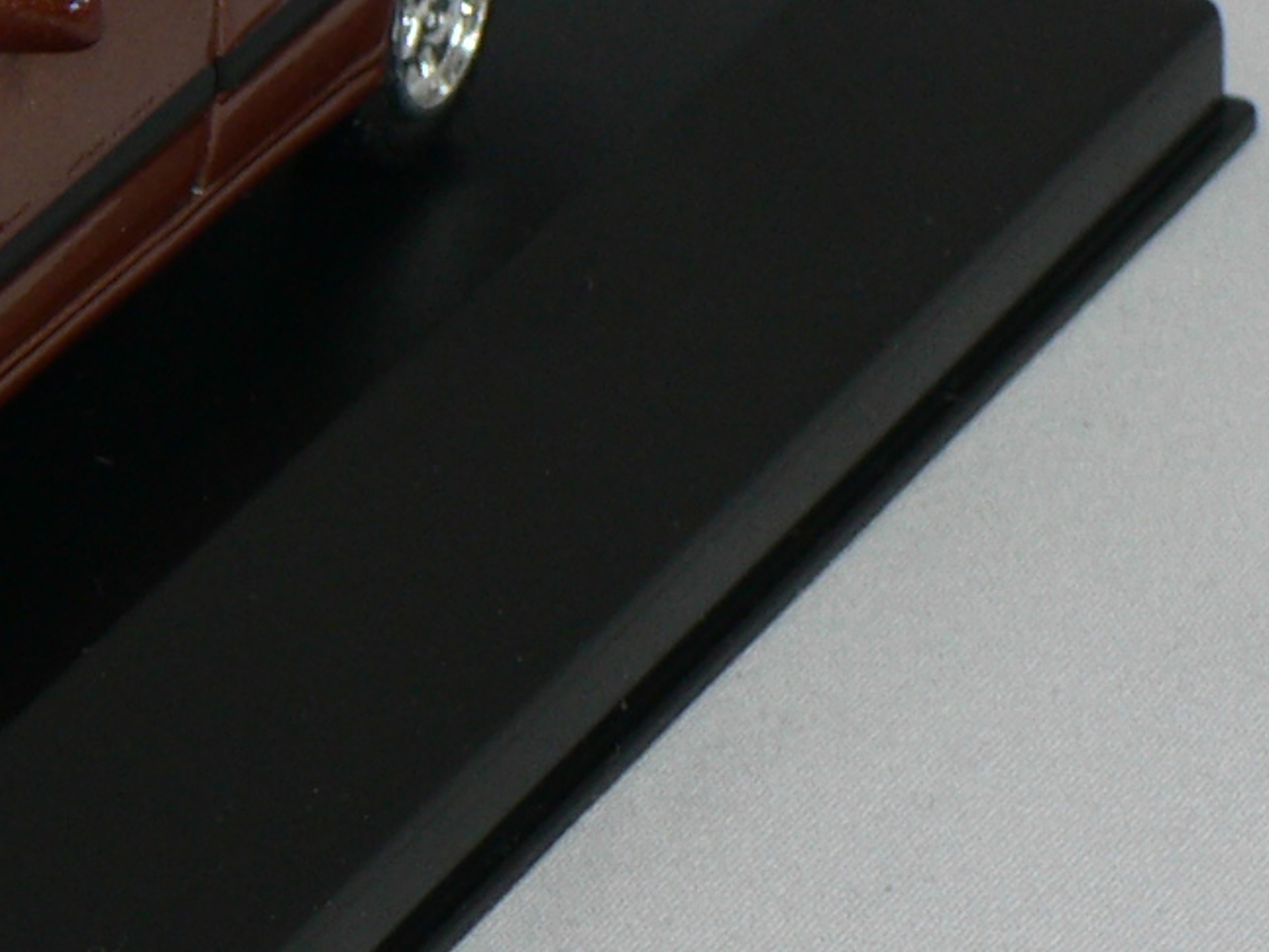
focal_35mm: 317
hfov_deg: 6.2
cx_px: -477
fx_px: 11625
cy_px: 73
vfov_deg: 4.7
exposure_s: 1/60
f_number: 4
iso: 80
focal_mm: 13.4
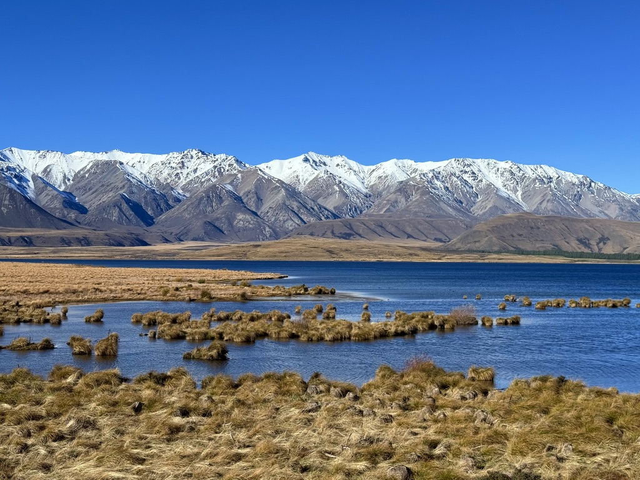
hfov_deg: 39.7
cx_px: 320
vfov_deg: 30.3
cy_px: 240
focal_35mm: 48
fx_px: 887
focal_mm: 6.76
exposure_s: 1/5208
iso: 64
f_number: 1.78
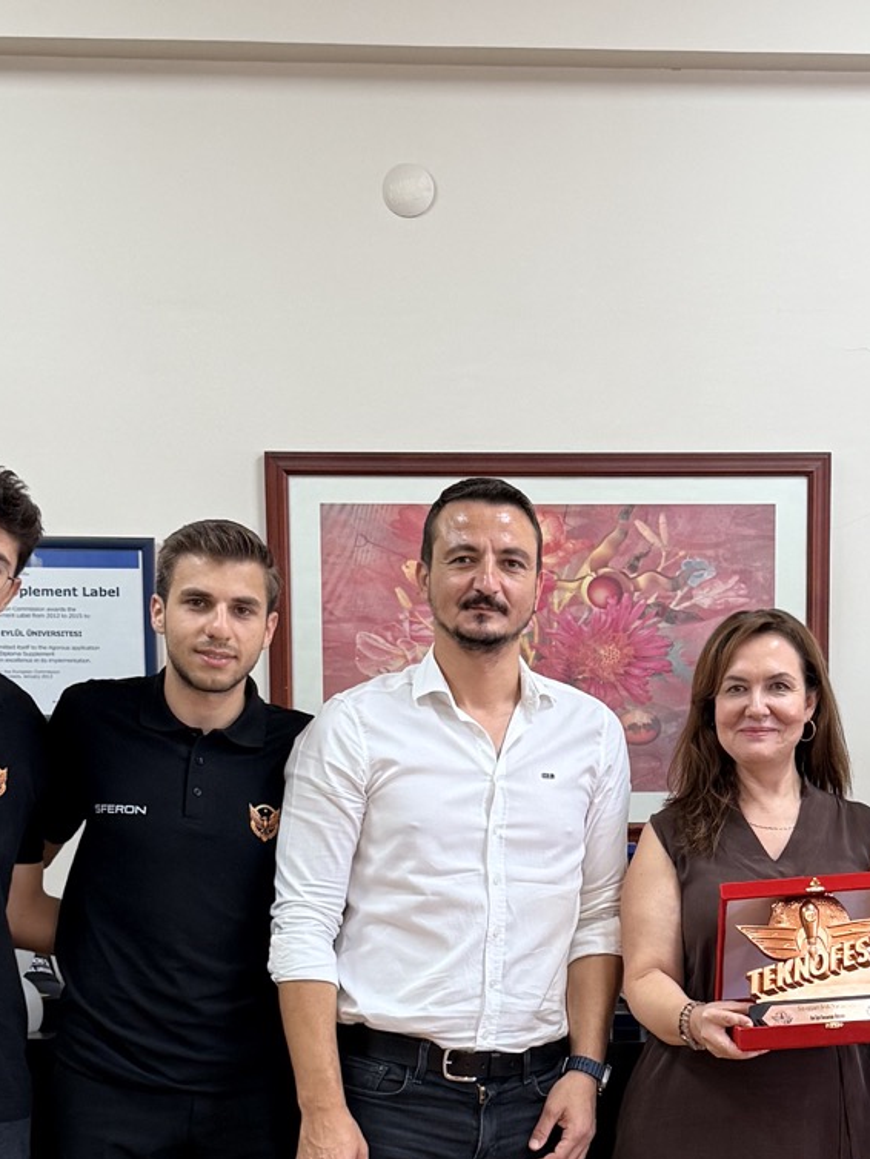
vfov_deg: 27.1
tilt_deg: -3.4
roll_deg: -0.4
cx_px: 596
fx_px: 2344
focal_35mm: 70
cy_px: 965
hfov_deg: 20.9
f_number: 1.78
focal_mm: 6.76
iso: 125
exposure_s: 1/50
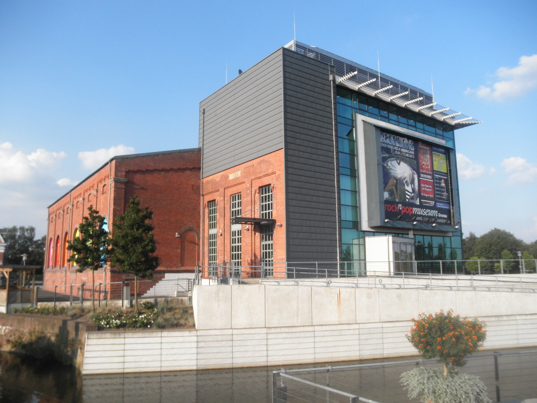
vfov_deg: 49.7
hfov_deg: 63.4
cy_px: 202
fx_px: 434
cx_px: 268
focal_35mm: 28
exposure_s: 1/80
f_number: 8.5
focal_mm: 5
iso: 64
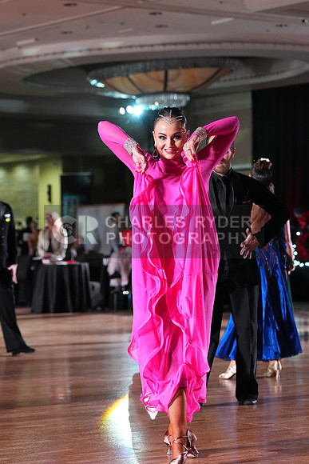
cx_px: 154
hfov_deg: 11.8
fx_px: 1492
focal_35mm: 116
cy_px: 232
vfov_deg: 17.6
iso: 8000
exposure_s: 1/400
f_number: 5
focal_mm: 116
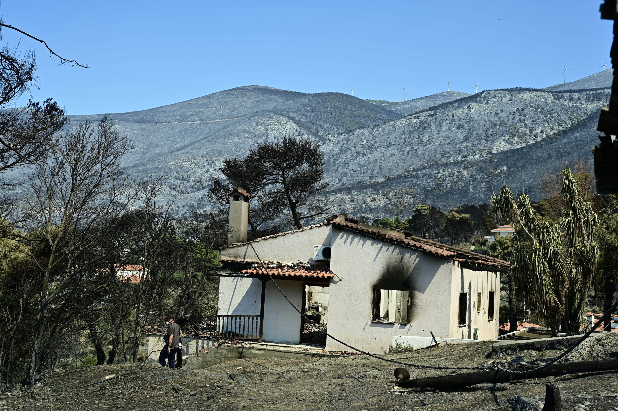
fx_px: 789
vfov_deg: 29.2
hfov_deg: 42.8
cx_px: 309
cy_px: 206
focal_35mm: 46
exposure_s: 1/320
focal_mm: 46
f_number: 5
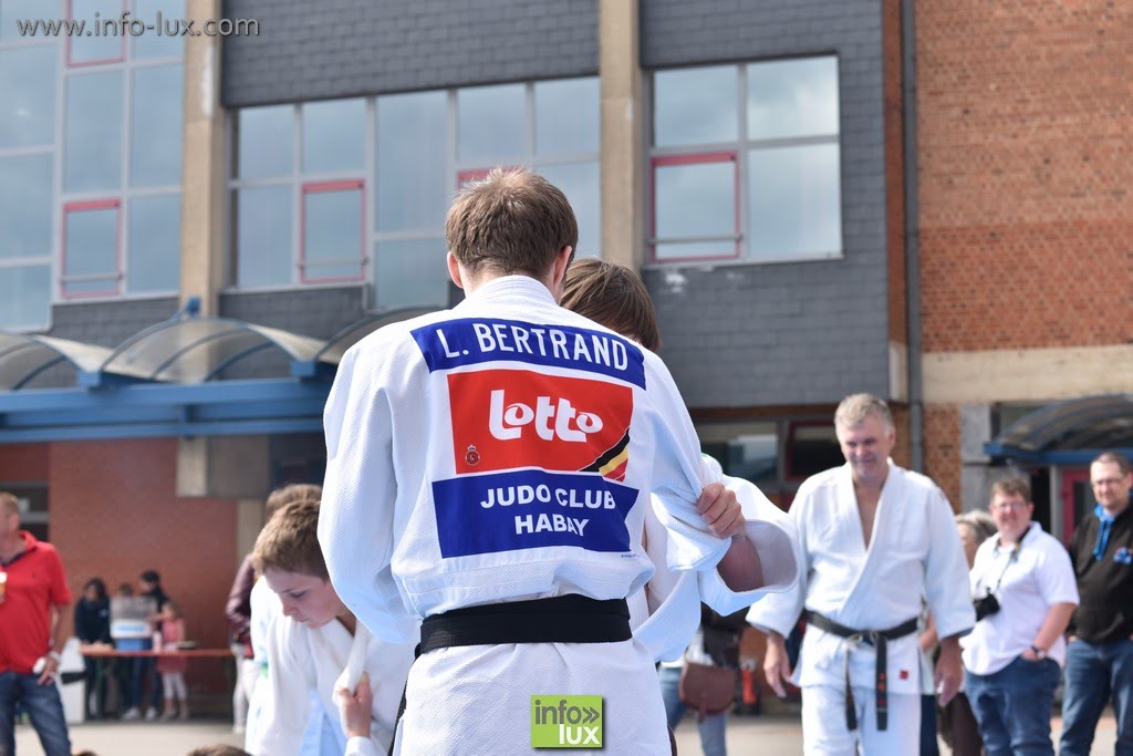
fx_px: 2361
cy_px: 378
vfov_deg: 18.2
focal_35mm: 75
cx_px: 566
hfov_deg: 27.0
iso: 100
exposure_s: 1/500
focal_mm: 50
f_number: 5
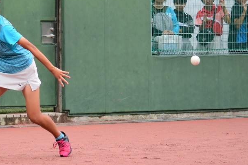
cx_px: 68
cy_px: 59
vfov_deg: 7.0
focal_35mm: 197
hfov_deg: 10.4
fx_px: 1357
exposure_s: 1/1600
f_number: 4.5
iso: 400
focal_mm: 80
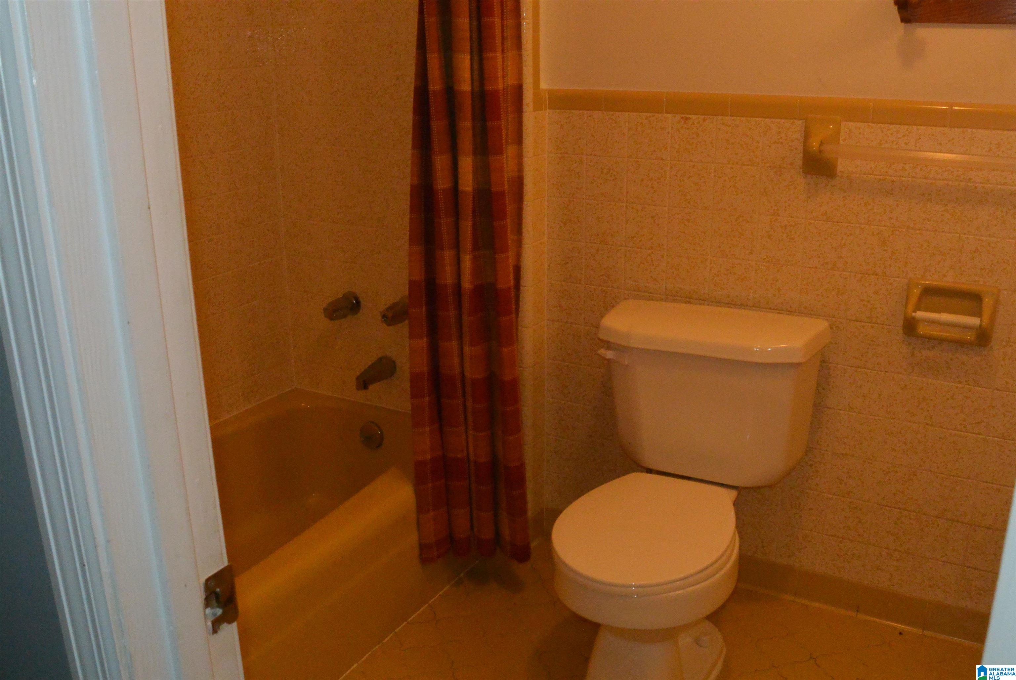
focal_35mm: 33
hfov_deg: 57.2
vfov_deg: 40.1
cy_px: 340
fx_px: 932
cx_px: 508
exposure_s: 1/60
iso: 1400
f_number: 3.8
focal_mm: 12.5
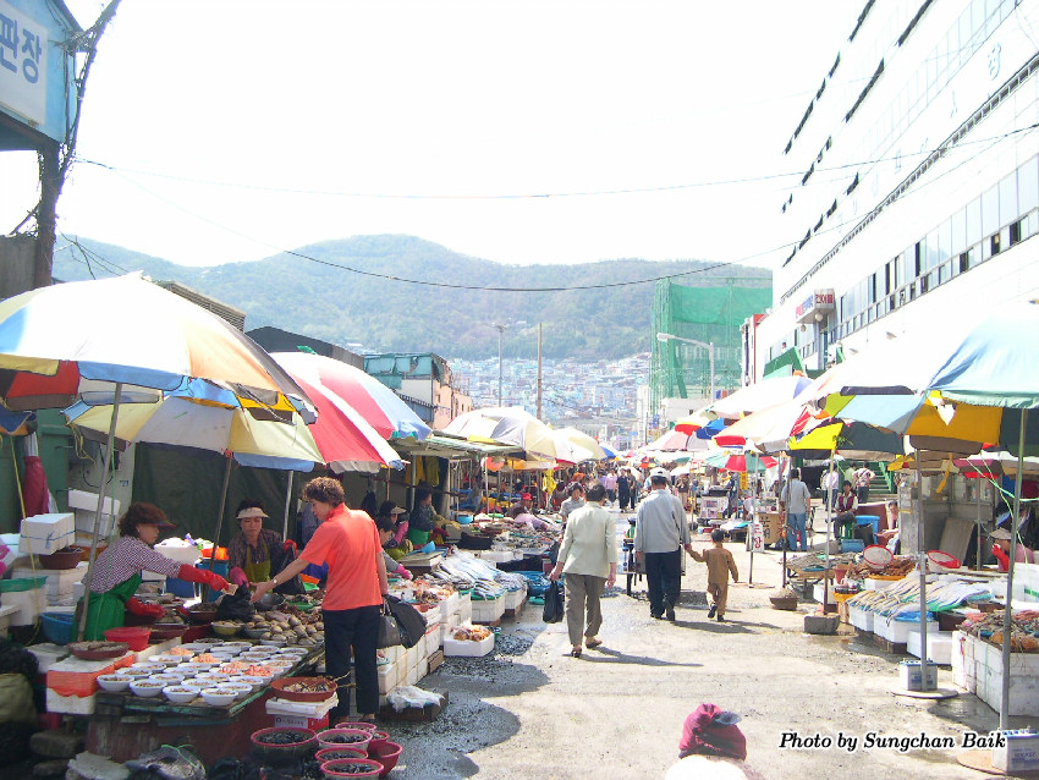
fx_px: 1141
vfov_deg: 37.7
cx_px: 520
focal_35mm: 38
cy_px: 390
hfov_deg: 49.0
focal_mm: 8
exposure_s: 1/365
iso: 100
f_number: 2.8
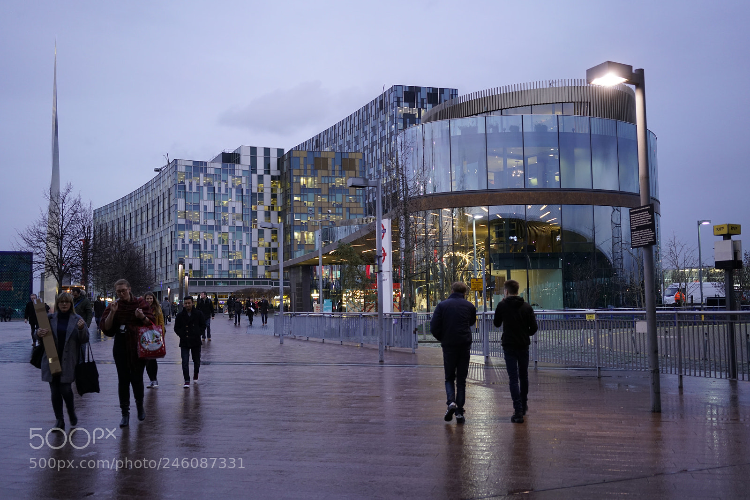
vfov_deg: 37.9
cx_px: 375
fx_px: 729
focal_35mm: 35
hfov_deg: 54.4
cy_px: 250
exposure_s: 1/60
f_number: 2.8
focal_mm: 35
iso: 800
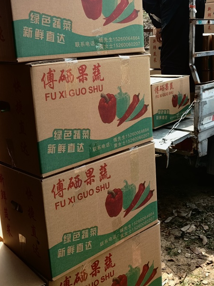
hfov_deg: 33.5
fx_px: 355
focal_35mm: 43
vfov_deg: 43.6
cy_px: 113
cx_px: 127
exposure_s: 1/1555
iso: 50
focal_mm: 5.54
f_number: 1.8
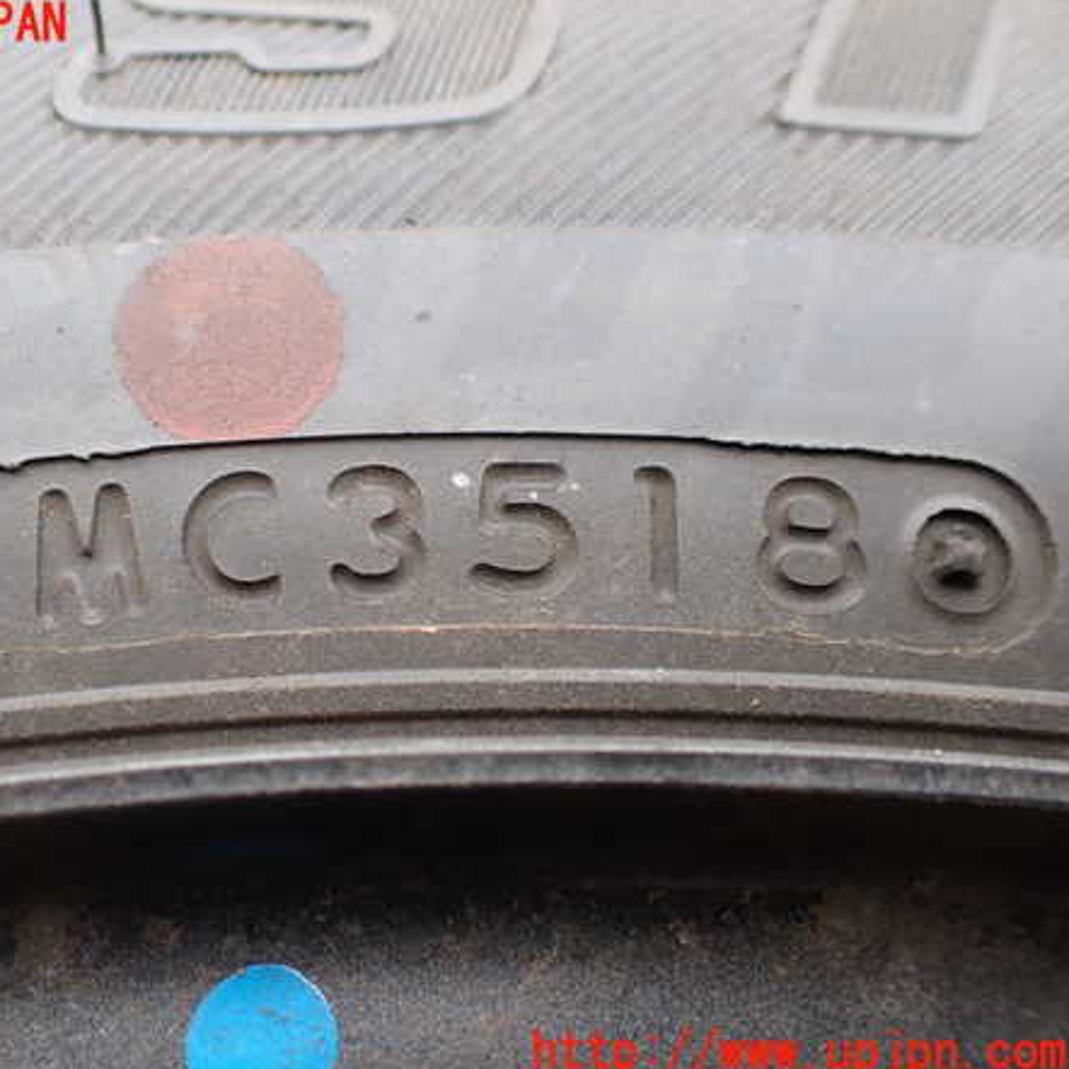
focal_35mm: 36
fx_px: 1258
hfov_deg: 45.3
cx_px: 353
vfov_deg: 46.0
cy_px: 539
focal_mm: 5.4
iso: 200
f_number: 2.3
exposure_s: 1/125
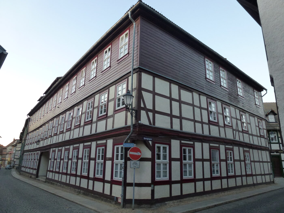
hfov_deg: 71.6
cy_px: 106
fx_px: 197
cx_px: 142
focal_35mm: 24
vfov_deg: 56.8
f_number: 3.3
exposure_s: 1/60
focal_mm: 4.3
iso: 250
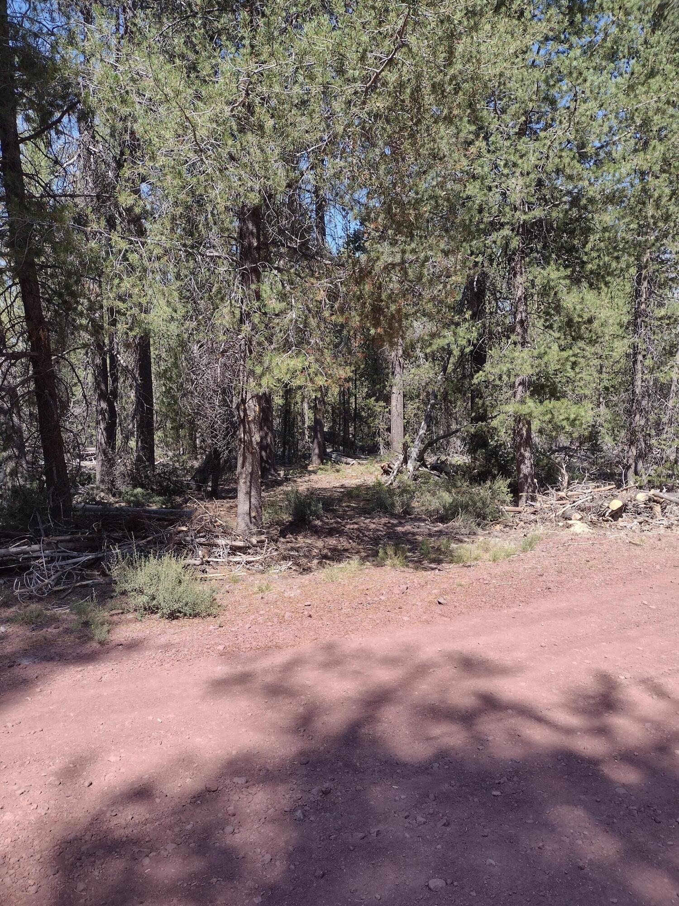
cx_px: 340
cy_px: 453
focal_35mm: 27
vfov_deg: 65.3
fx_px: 706
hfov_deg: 51.4
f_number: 1.7
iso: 100
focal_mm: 4.71
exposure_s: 1/1039
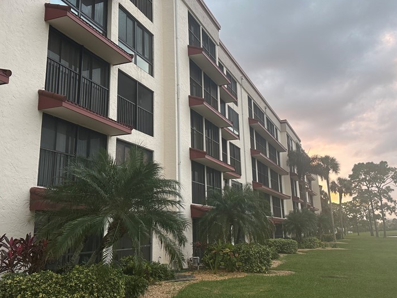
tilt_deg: +14.9
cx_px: 222
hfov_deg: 52.5
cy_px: 131
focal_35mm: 35
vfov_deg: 40.7
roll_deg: +1.7
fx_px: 402
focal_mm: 6.86
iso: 100
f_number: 1.78
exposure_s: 1/121
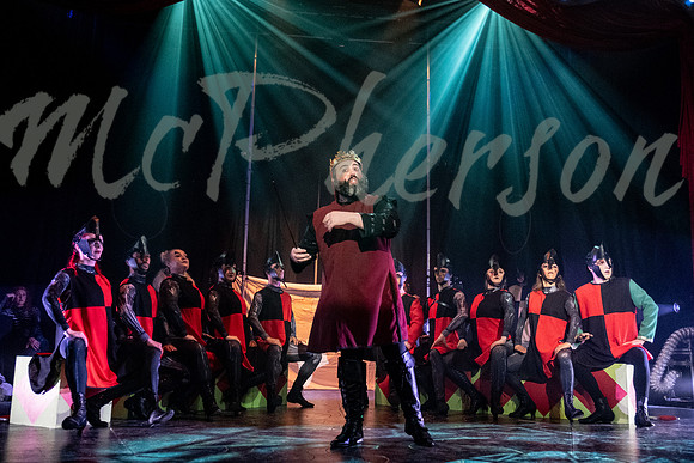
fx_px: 638
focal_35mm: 33
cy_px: 241
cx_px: 384
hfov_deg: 57.0
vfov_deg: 39.9
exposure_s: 1/250
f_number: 2.8
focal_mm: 19.4
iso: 4000
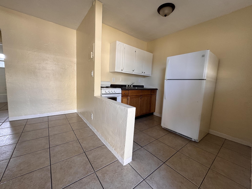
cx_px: 126
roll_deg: -3.8
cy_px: 94
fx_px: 102
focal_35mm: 14
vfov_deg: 85.7
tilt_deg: -7.6
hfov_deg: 102.1
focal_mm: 2.22
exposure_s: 1/99
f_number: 2.2
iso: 160
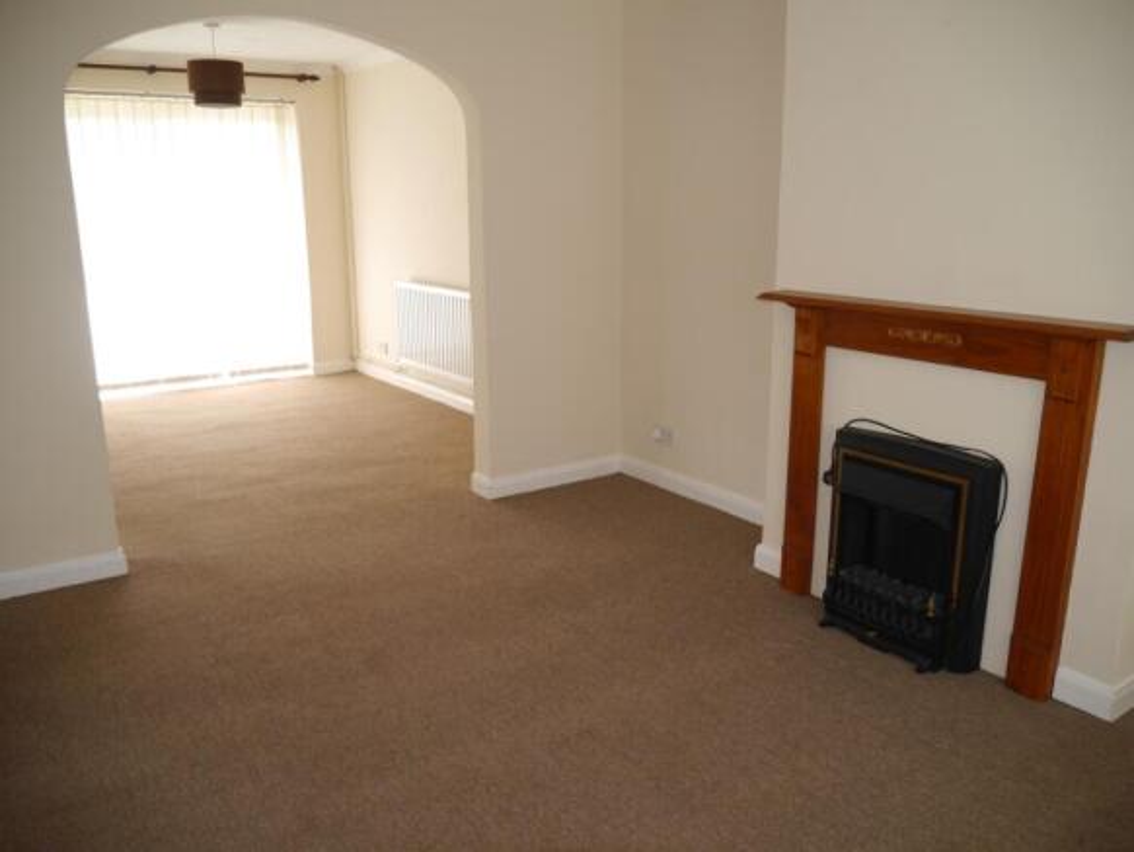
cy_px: 426
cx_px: 567
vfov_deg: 49.8
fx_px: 918
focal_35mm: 28
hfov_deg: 63.4
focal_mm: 14
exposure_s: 1/60
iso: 160
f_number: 3.5
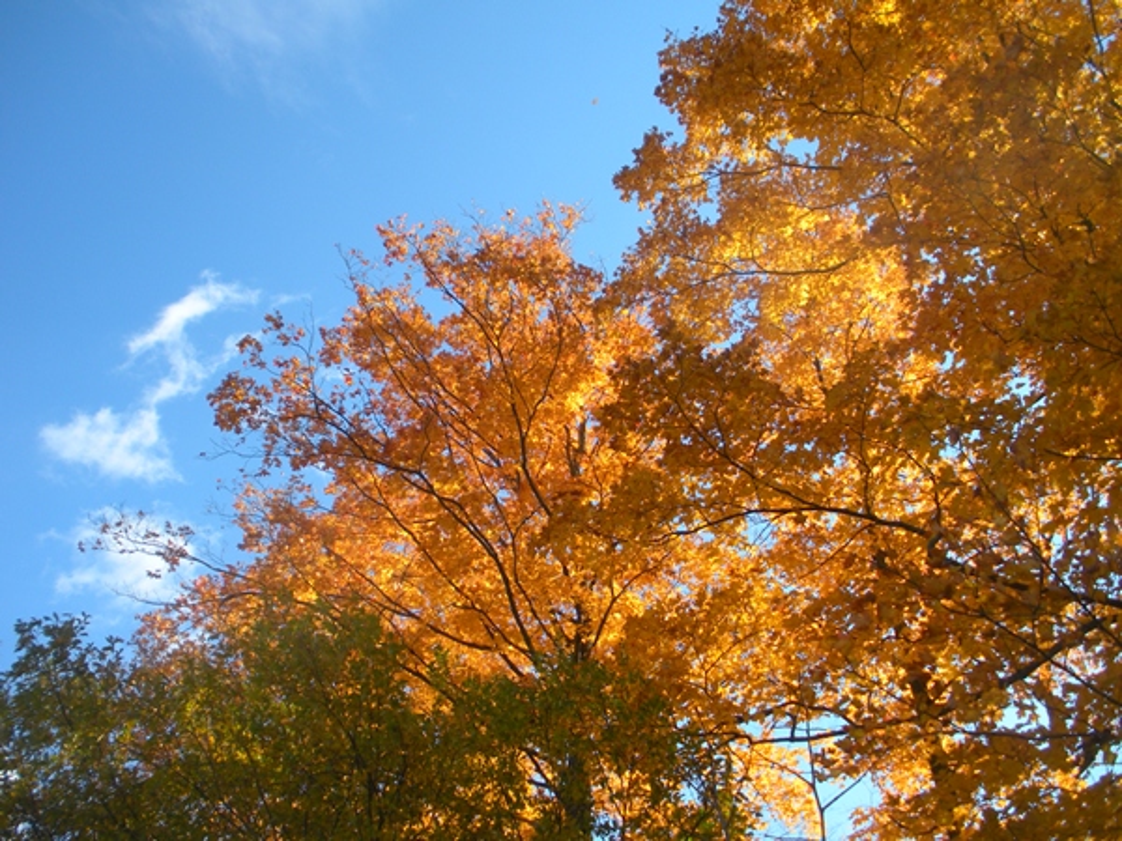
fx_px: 1167
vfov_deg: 39.7
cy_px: 420
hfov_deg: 51.4
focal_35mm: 36
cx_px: 561
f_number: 3.5
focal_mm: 6.3
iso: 64
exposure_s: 1/355
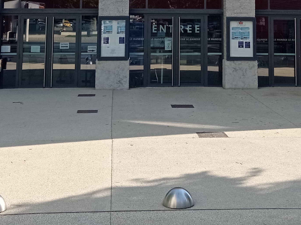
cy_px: -47
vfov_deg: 17.3
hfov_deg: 24.1
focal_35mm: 81
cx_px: 179
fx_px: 704
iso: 100
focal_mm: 4.74
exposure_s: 1/1718
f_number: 1.79
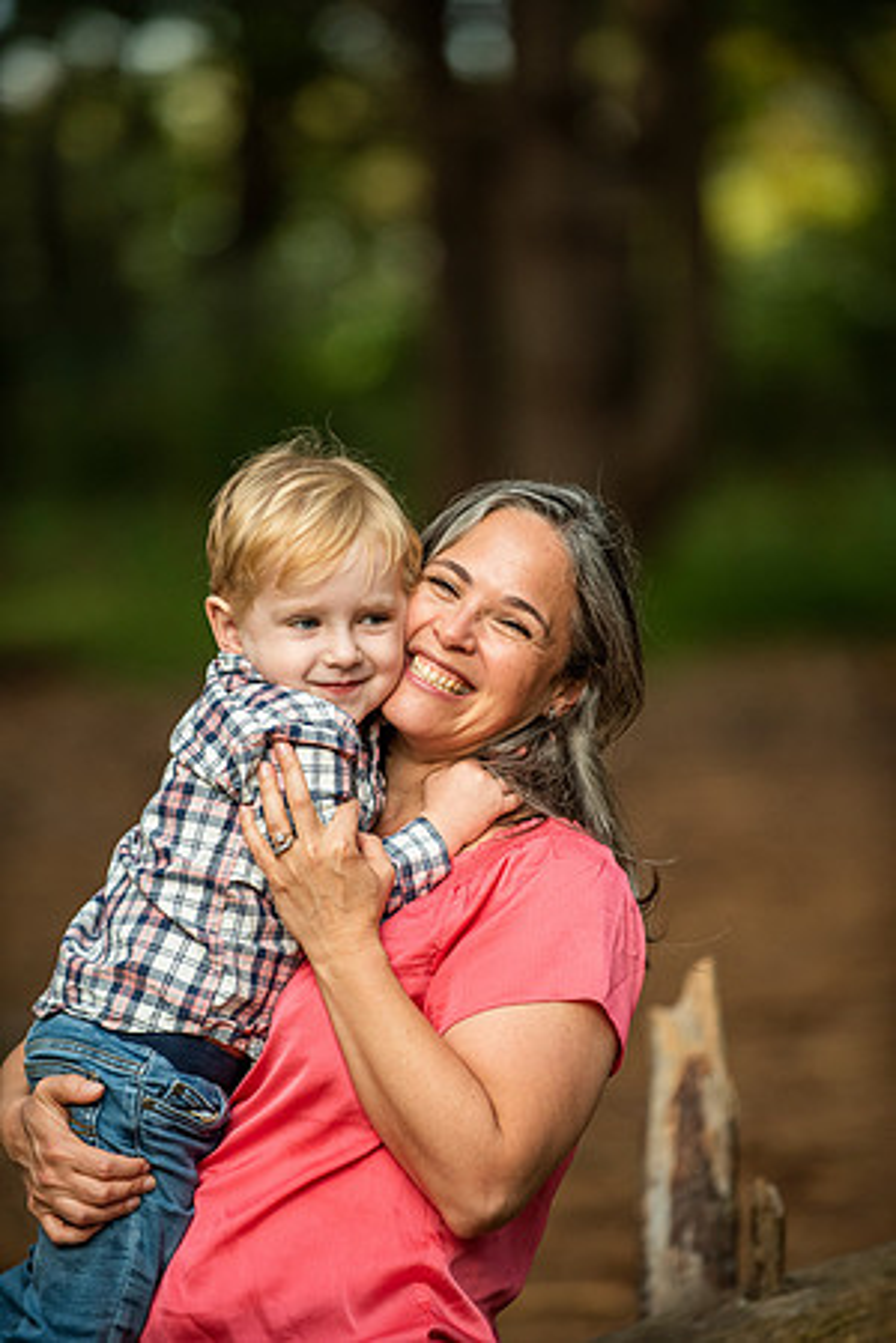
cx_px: 448
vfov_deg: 10.3
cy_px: 672
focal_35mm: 200
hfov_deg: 6.9
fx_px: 7466
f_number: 3.2
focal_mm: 200
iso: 1250
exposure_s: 1/200
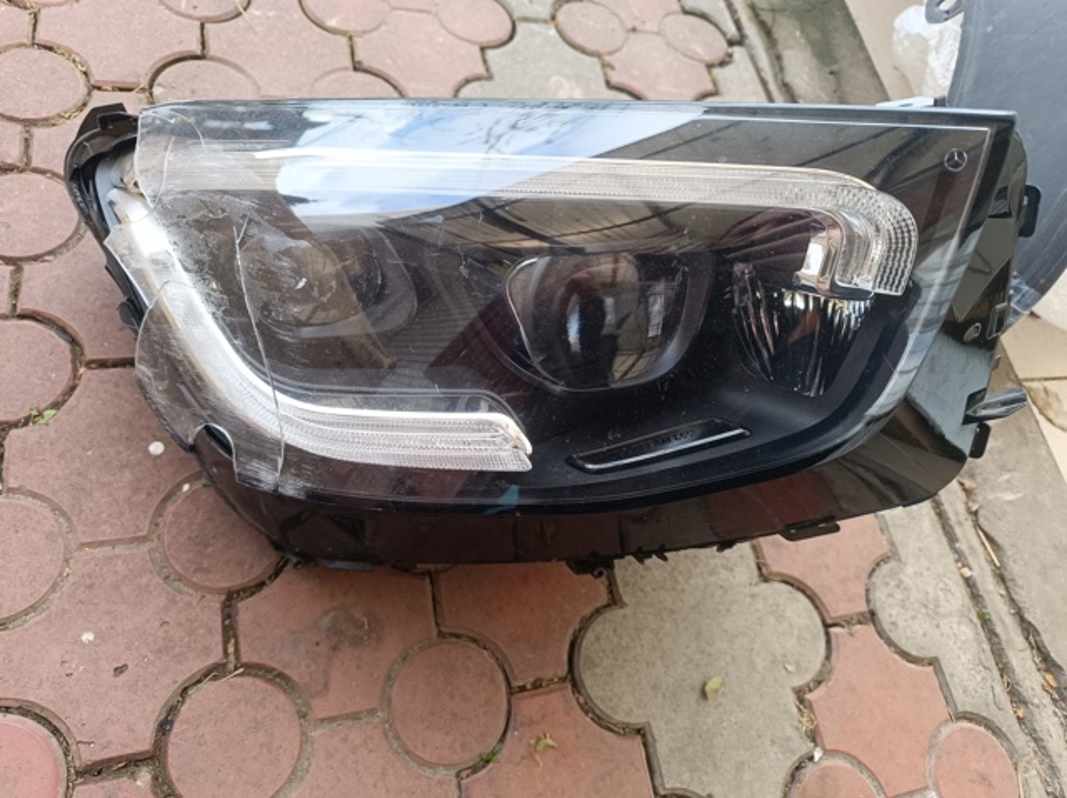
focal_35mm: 24
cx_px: 534
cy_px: 399
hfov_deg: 71.6
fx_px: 739
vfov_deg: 56.8
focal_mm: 6.14
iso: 114
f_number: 1.65
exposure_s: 1/100
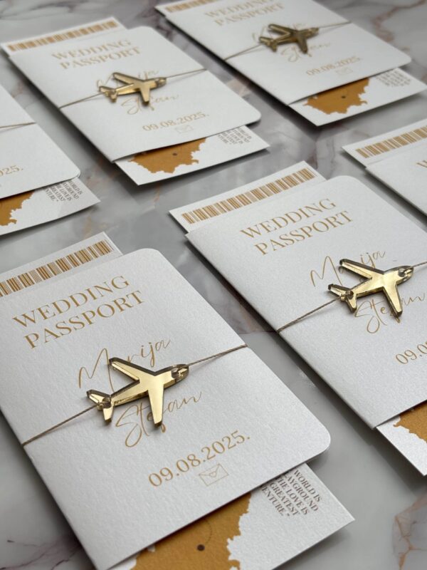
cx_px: 214
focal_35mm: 52
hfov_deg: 28.0
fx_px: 855
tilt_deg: -43.0
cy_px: 285
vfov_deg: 36.8
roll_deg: -1.7
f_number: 1.6
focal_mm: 5.96
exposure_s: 1/136
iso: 32
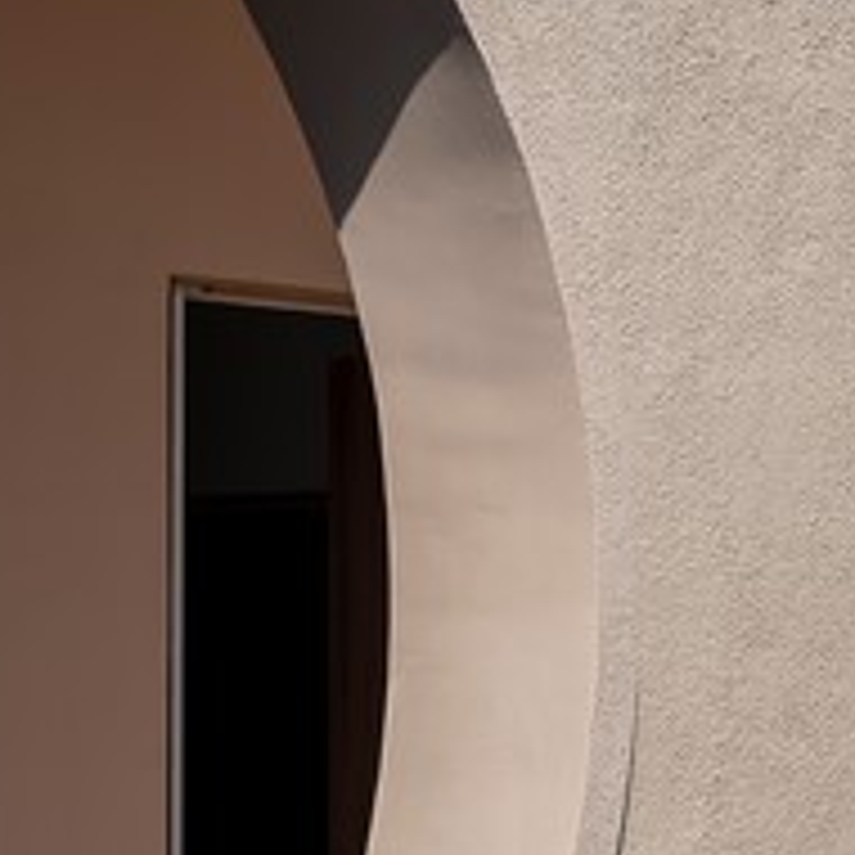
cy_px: 958
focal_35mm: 223
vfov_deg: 7.8
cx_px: 1485
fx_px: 6232
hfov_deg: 7.6
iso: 100
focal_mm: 50
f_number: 9
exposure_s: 1/110
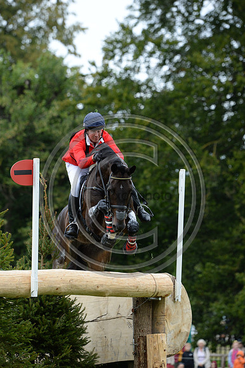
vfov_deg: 6.9
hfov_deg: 4.6
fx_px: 3066
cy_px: 184
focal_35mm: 300
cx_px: 122
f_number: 6.3
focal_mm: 300
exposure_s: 1/1000
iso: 1000
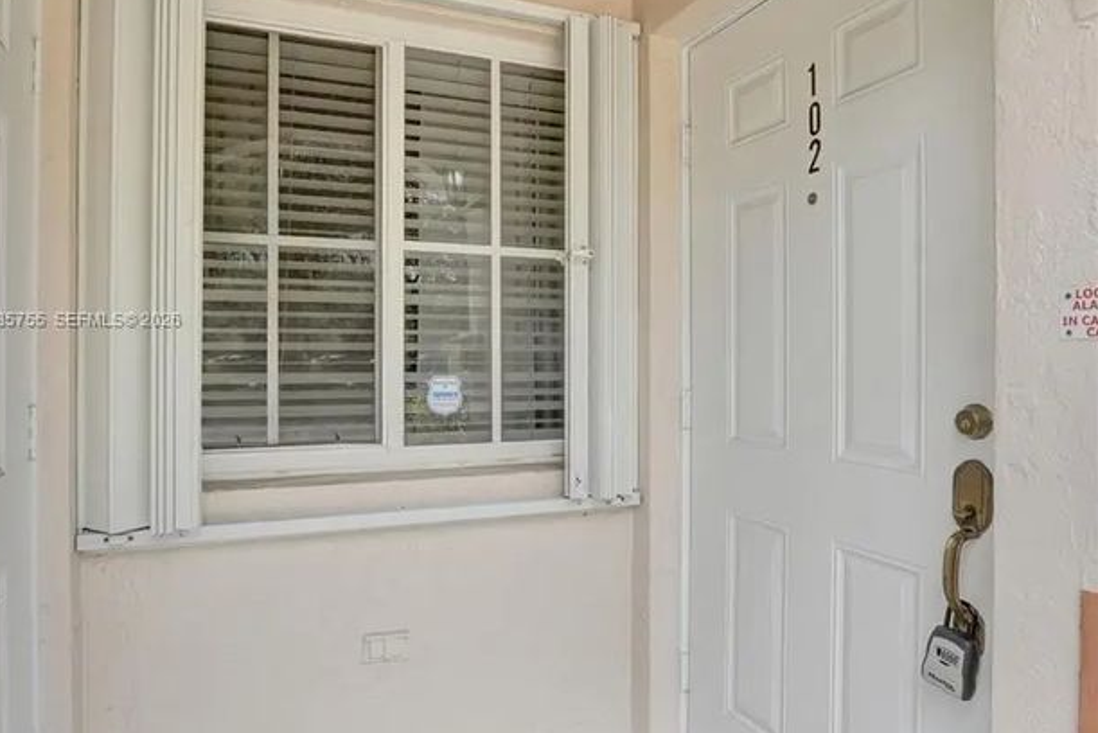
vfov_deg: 57.1
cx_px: 525
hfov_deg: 78.5
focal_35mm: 22
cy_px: 321
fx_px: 671
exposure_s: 1/400
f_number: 9
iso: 1250
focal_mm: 14
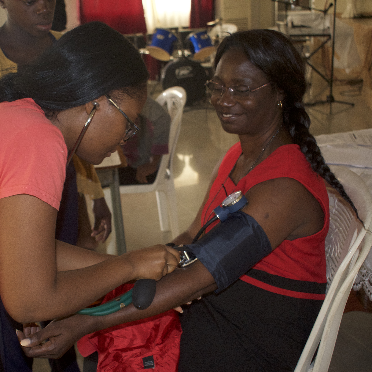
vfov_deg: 36.8
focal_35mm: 46
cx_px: 137
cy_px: 186
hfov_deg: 36.6
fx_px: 559
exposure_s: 1/60
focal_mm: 24
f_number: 4
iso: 1800
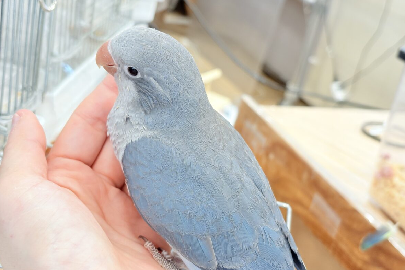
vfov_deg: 24.6
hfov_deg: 36.2
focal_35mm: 55
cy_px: 141
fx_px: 619
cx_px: 203
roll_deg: -12.0
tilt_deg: -23.8
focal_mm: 5.96
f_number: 1.6
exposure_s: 1/50
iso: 100
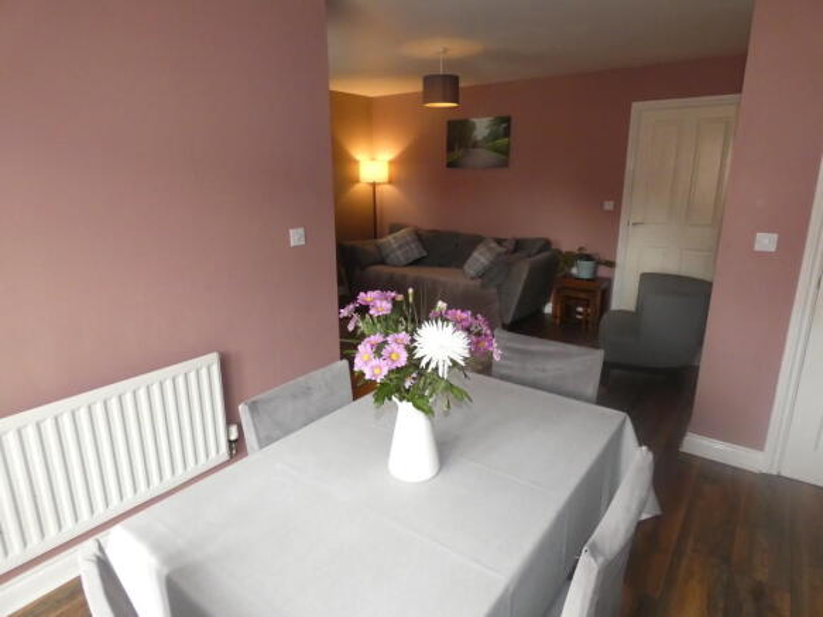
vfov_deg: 66.0
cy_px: 308
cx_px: 412
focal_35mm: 20
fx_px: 475
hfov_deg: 81.8
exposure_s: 1/60
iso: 640
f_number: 2.8
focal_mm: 3.6
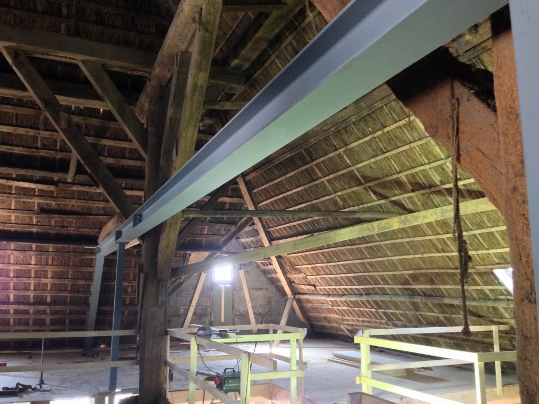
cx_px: 270
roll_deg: -1.5
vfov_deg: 42.9
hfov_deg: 55.4
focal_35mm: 33
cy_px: 202
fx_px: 514
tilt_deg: +9.0
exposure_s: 1/20
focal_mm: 4.12
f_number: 2.4
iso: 400
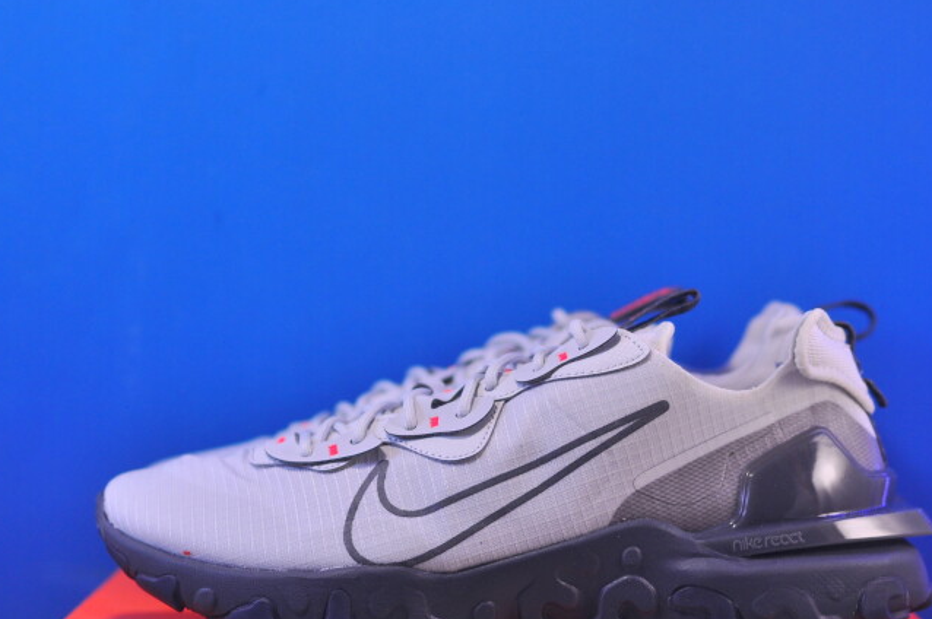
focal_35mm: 94
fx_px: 2431
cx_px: 517
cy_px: 345
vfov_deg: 14.5
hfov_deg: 21.7
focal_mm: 50
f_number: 2.5
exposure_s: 1/320
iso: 250
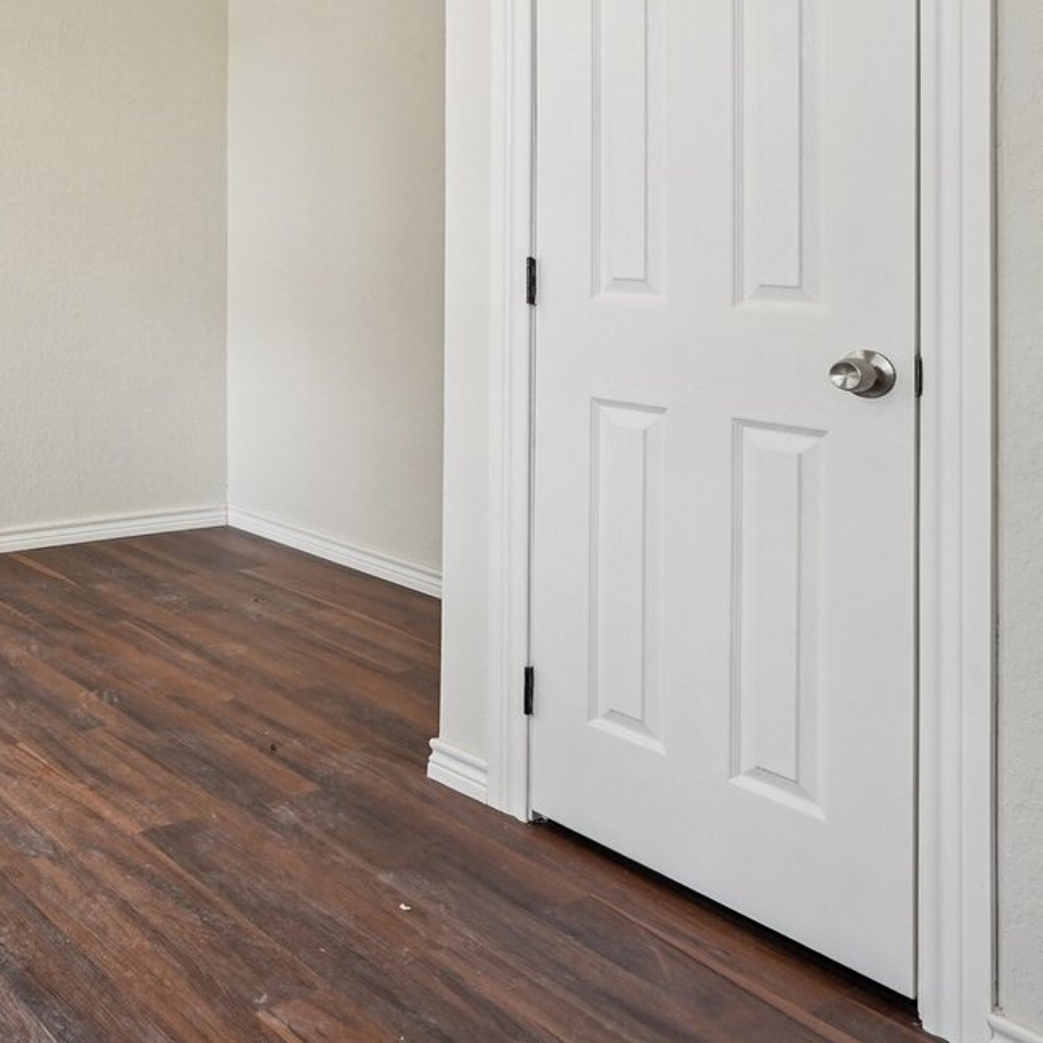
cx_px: -114
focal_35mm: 35
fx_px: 1195
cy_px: 240
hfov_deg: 38.6
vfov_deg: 45.2
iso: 400
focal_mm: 16.5
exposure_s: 1/30
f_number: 8
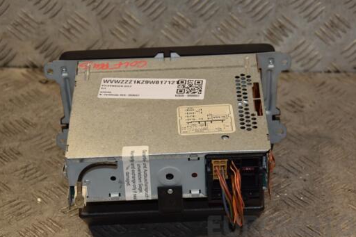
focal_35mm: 109
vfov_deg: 12.6
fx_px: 1077
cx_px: 195
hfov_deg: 18.8
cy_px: 133
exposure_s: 1/200
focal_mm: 62
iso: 800
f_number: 5.6
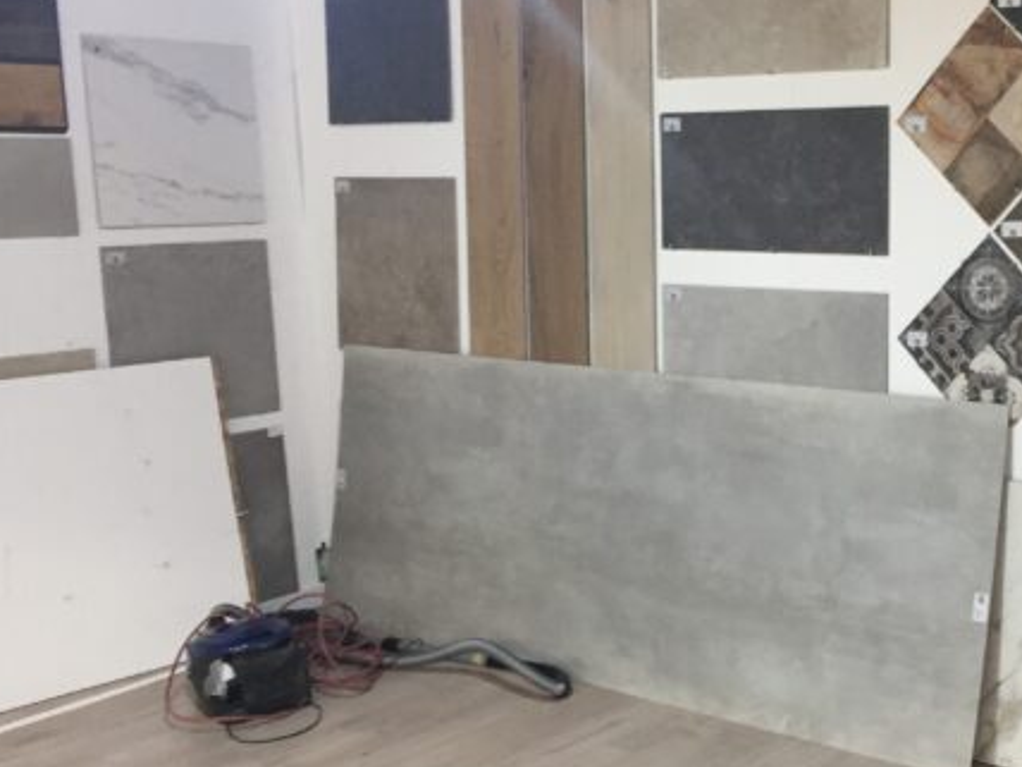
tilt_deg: -6.0
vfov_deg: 28.0
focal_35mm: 52
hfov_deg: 35.4
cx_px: 841
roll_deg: -0.7
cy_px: 370
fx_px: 1535
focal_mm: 4.15
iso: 125
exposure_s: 1/33
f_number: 2.2
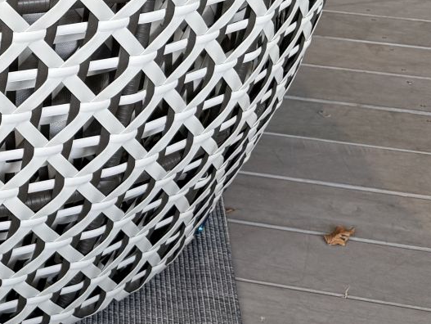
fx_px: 1134
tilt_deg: -17.2
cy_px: -98
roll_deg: -0.1
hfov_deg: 18.3
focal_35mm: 91
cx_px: -272
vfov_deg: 15.5
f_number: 1.78
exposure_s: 1/152
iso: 64
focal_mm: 6.76
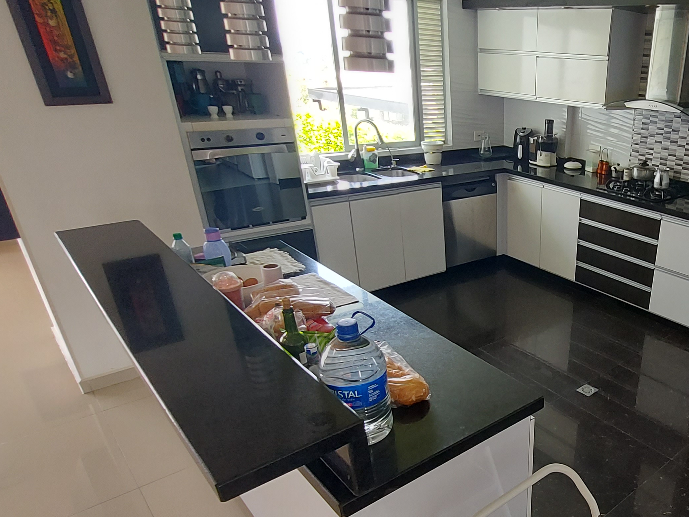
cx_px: 559
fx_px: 498
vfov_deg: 54.1
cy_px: 330
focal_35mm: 25
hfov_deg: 63.0
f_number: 2.2
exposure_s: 1/60
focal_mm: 1.74
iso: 125
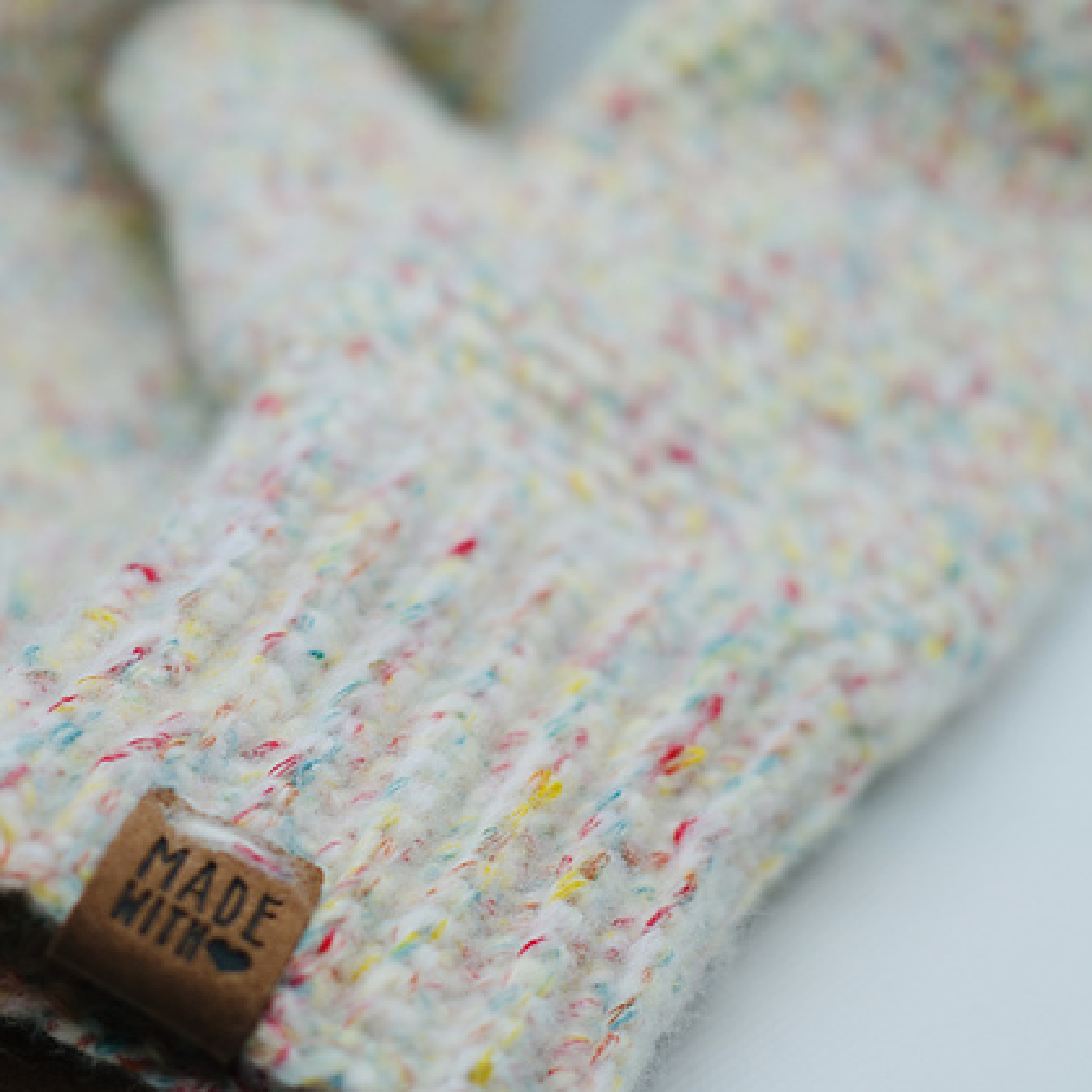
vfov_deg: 17.9
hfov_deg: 17.9
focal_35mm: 97
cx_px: 359
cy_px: 550
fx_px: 3462
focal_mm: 50
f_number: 3.5
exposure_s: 1/180
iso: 100
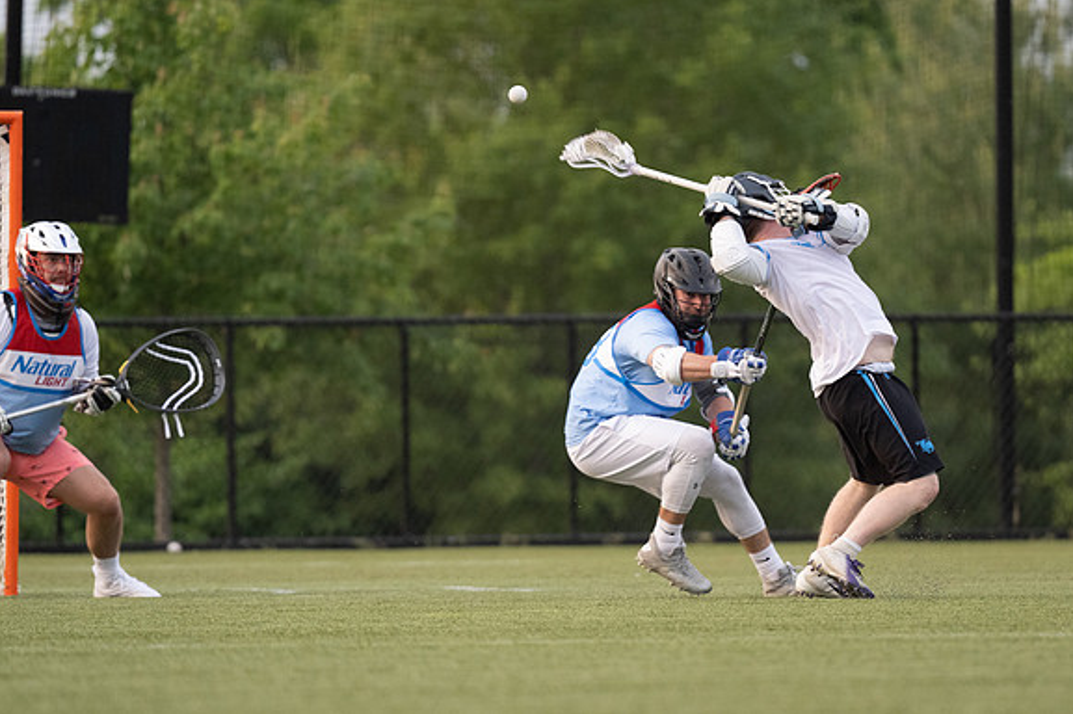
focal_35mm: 633
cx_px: 666
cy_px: 315
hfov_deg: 3.3
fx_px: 18855
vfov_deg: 2.2
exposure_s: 1/1000
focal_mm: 500
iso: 2500
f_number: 5.6
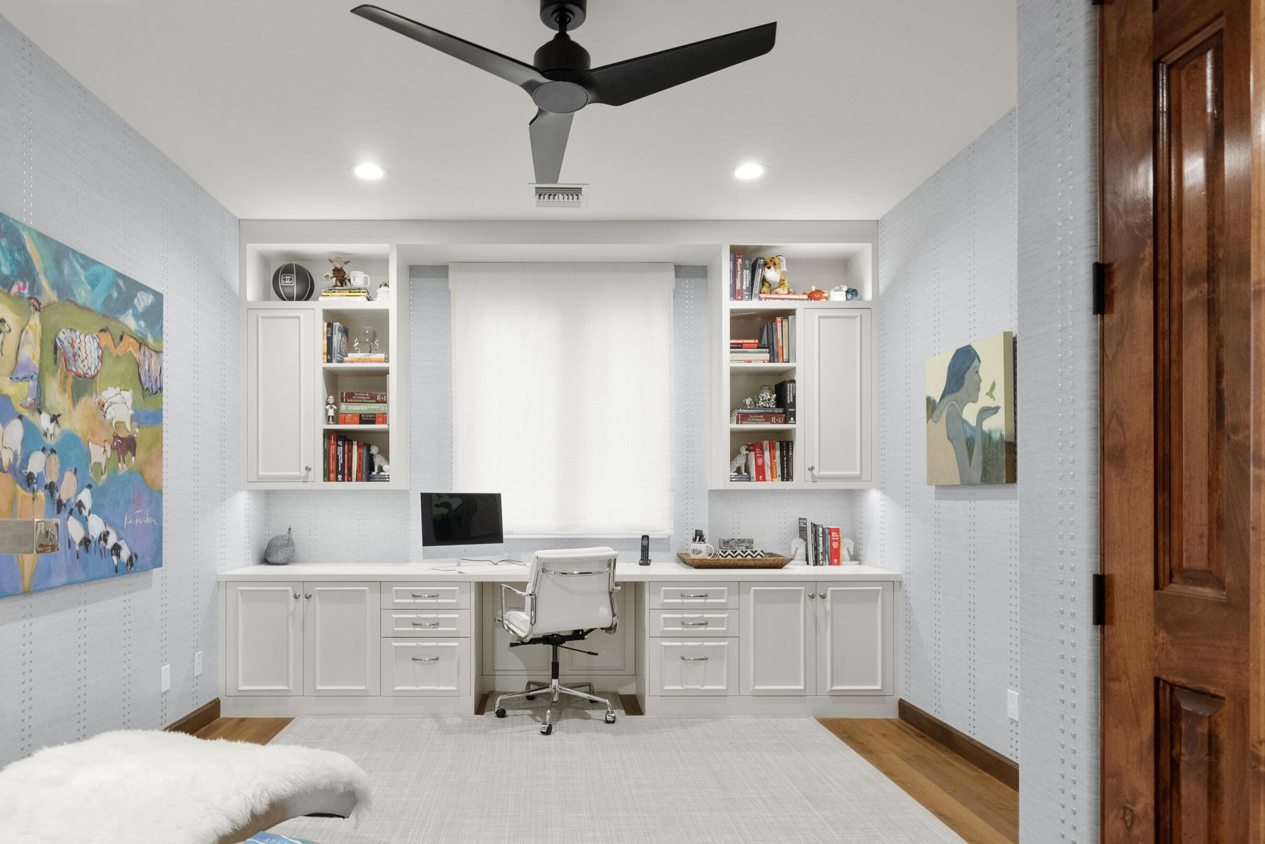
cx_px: 545
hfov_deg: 83.5
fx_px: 703
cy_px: 491
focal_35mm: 20
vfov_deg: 61.6
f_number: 8
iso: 2500
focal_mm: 16
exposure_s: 1/13
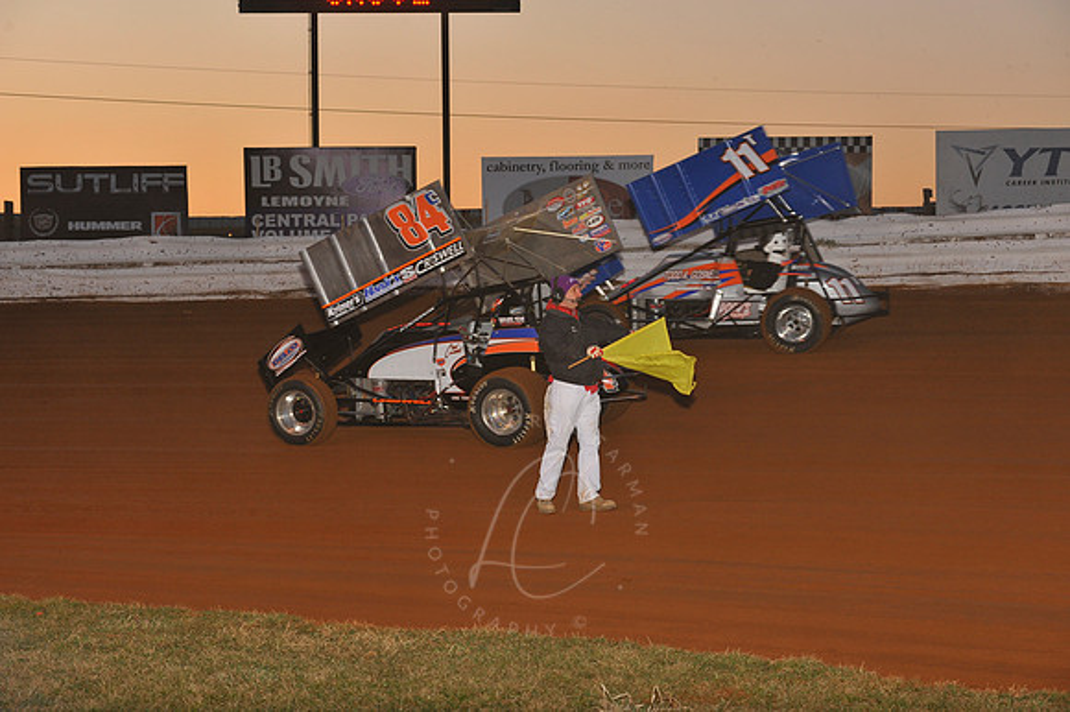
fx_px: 3119
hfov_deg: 19.5
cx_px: 535
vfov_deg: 13.0
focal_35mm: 105
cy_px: 356
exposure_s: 1/320
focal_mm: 105
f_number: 7.1
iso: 800
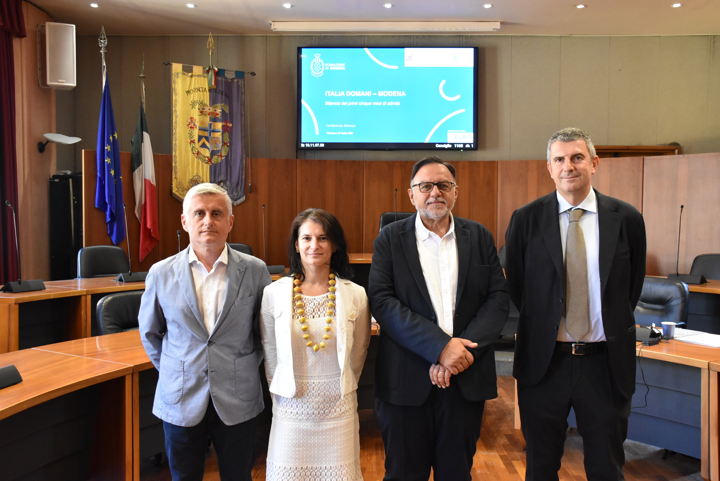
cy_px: 240
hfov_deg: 55.1
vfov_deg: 38.4
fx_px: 691
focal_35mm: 34
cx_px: 360
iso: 3200
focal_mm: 23
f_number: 5.6
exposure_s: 1/125
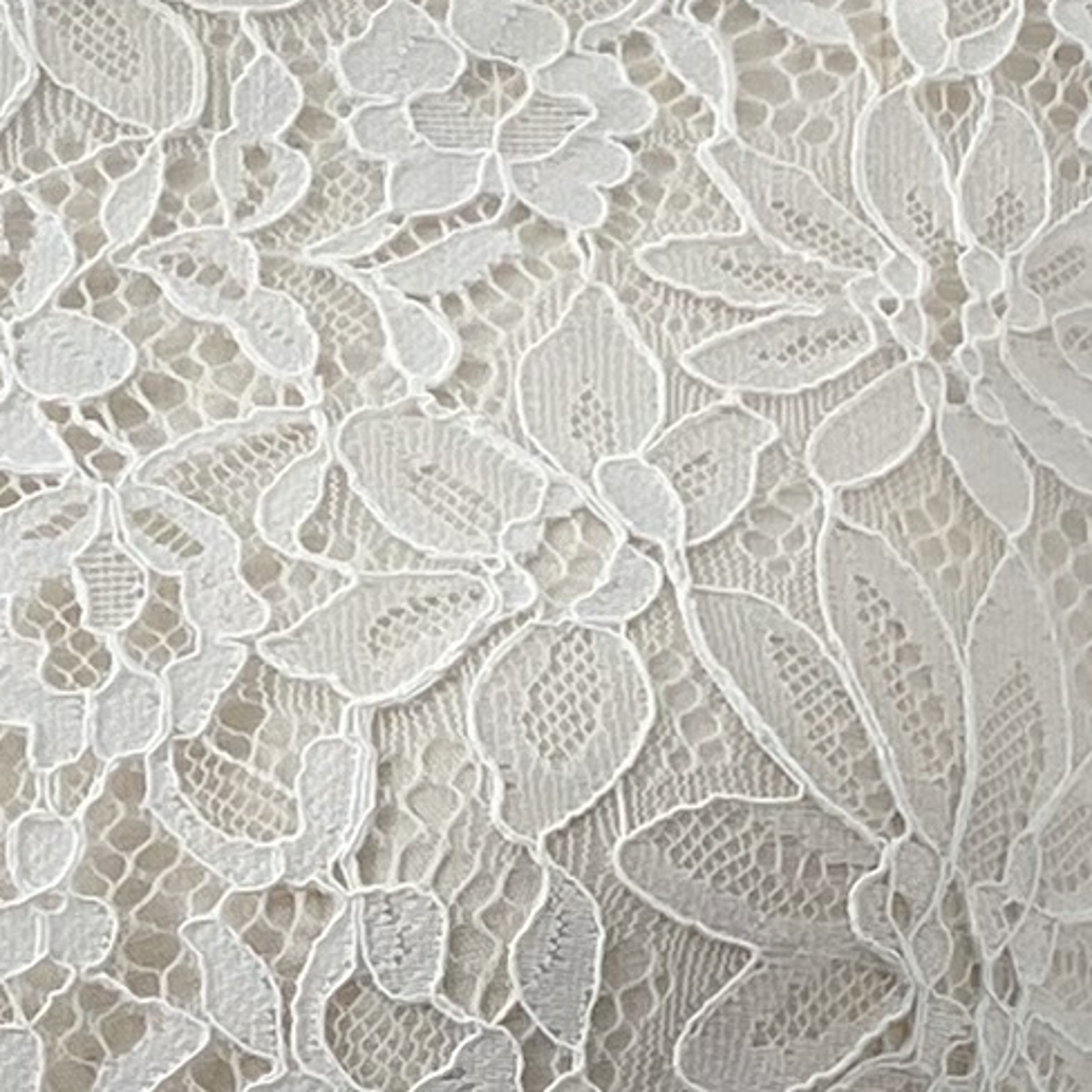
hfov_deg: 9.1
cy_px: 1667
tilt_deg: -5.9
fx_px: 6781
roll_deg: +1.1
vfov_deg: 9.0
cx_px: -103
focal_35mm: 190
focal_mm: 4.25
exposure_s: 1/119
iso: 32
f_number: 1.8
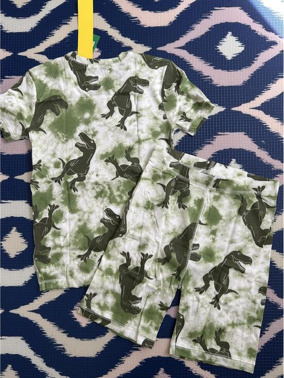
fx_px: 284
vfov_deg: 67.3
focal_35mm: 26
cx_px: 142
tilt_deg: -84.7
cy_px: 189
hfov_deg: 53.1
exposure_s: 1/121
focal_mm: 5.7
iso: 64
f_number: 1.5
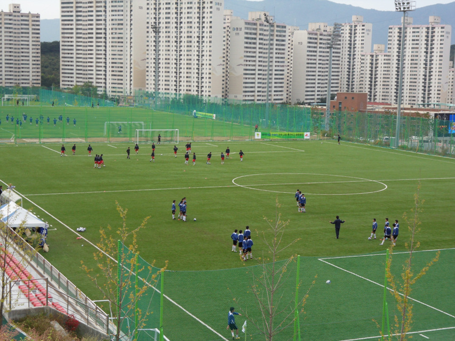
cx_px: 228
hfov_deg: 27.8
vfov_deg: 21.0
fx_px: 920
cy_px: 170
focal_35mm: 70
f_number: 5.1
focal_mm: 12.3
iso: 80
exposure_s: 1/250
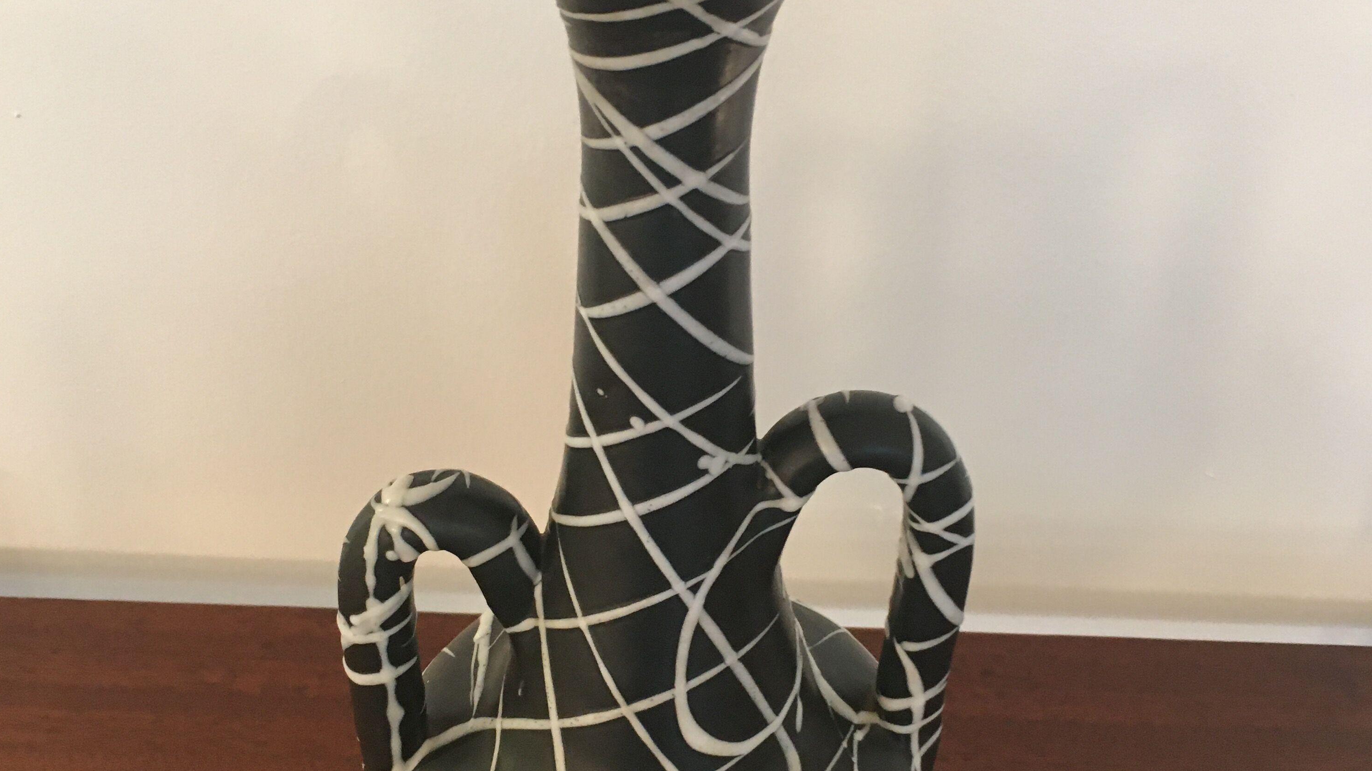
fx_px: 1564
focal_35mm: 43
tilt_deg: -35.2
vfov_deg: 27.7
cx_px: 673
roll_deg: -1.9
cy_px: 421
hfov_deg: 47.4
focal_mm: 4.15
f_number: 2.2
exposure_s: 1/33
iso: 200
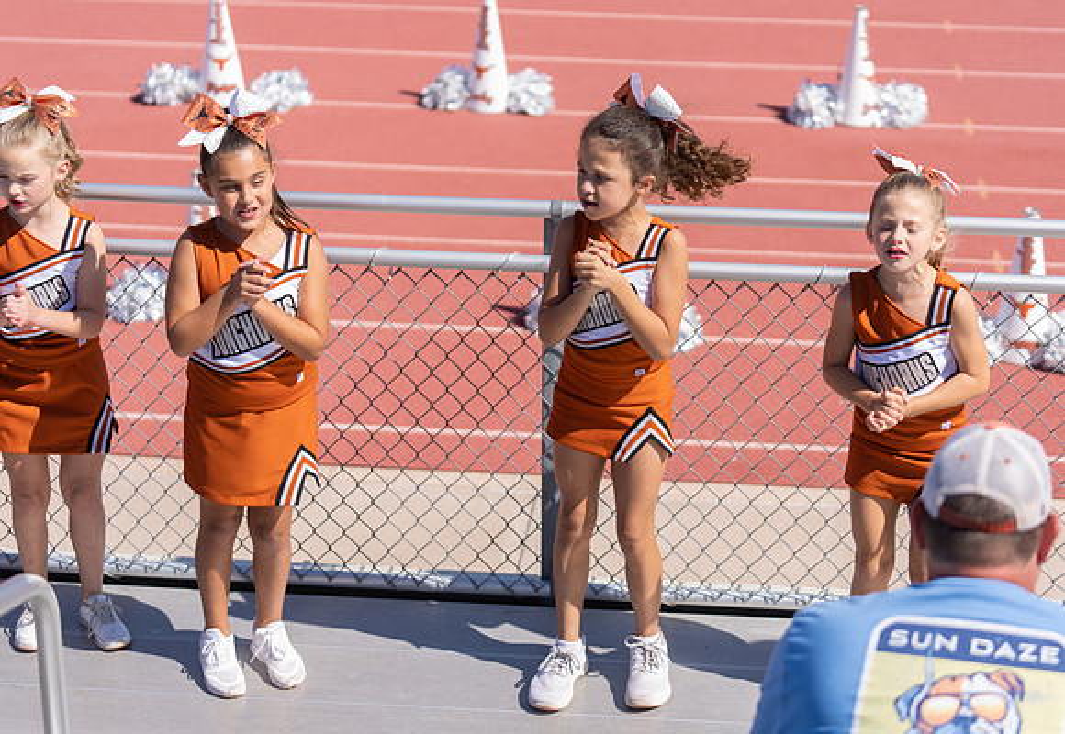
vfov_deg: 18.3
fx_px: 2286
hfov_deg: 26.2
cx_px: 588
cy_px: 342
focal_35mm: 76
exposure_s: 1/1250
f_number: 2.8
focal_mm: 70
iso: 100
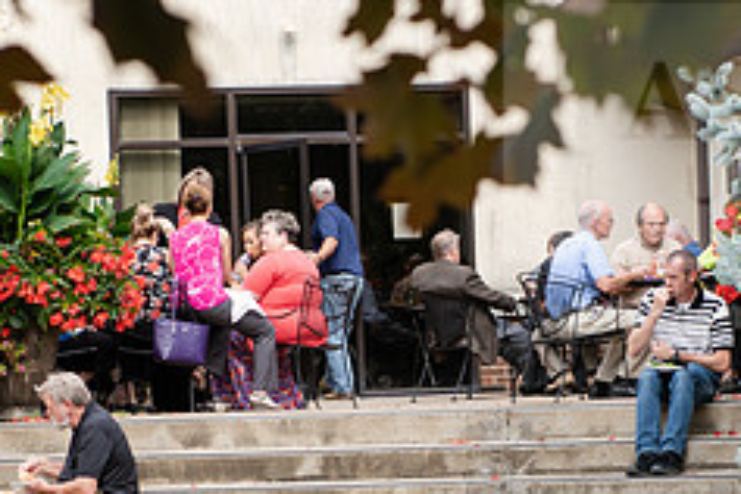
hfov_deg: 12.0
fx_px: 3519
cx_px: 410
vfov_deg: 8.0
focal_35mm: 171
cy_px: 380
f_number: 4.5
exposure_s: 1/400
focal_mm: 70
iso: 125
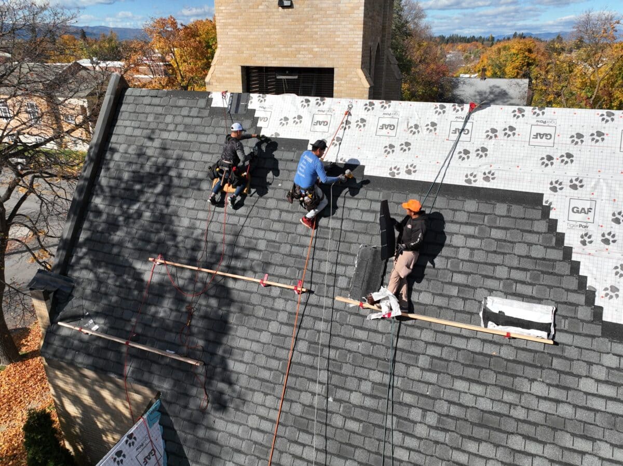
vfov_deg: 56.8
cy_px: 233
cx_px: 312
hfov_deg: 71.6
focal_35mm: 24
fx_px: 432
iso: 200
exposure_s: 1/3200
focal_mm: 12.29
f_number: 2.8
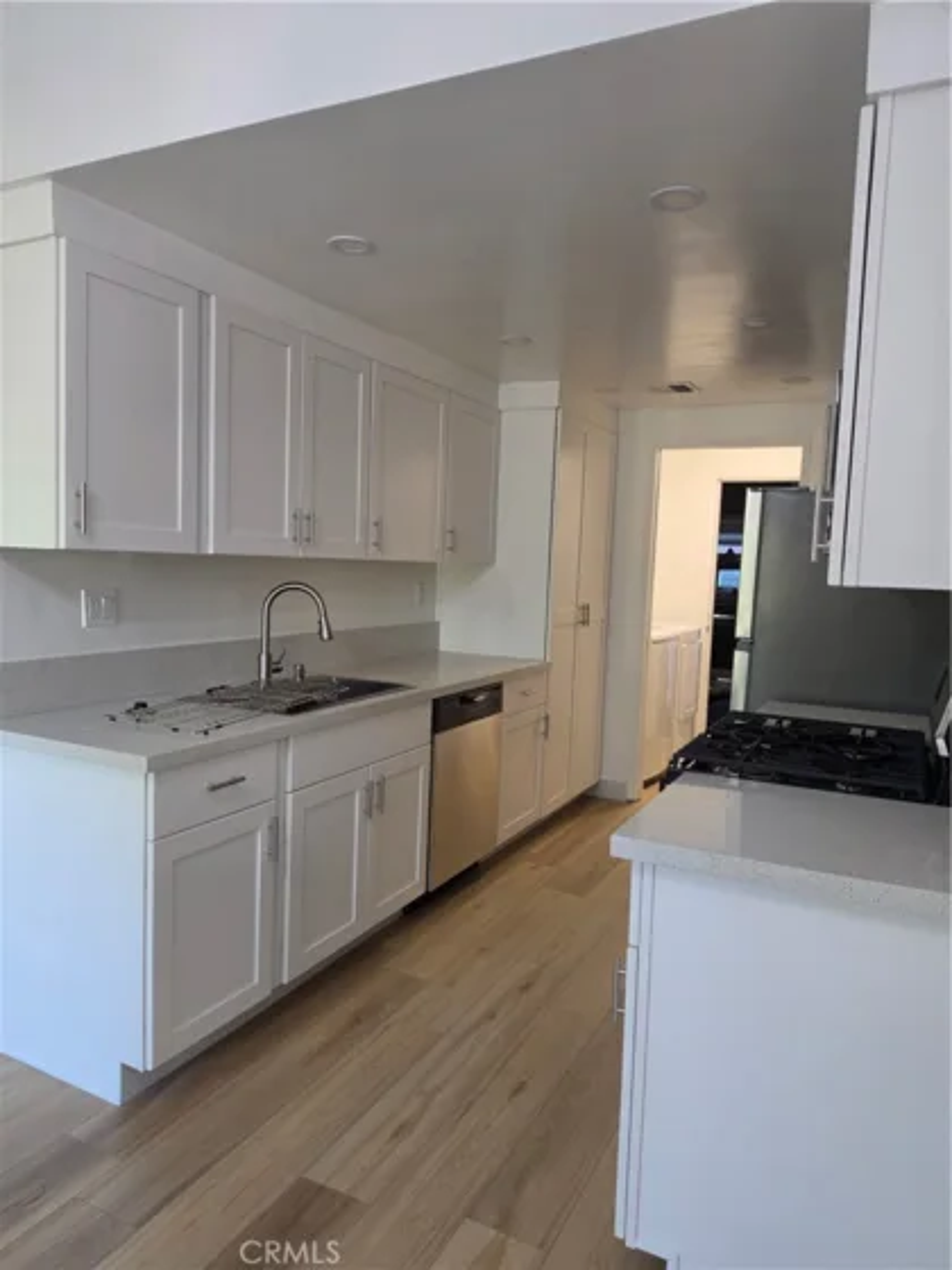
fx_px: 843
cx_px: 476
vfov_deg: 73.9
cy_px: 635
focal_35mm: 23
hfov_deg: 58.9
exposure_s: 1/120
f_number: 1.4
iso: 100
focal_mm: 6.5
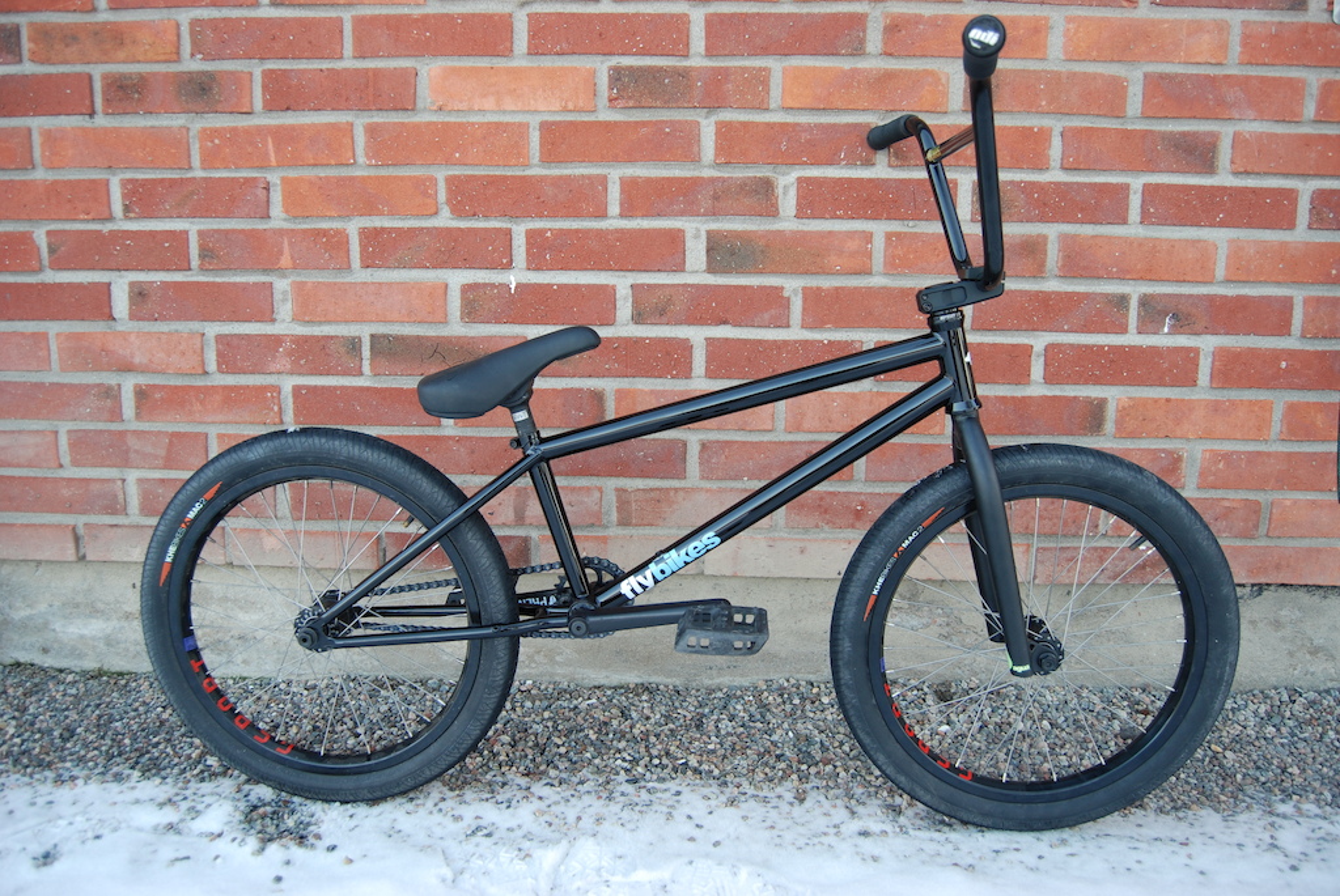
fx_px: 1006
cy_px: 448
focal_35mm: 27
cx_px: 670
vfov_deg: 48.0
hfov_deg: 67.3
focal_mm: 18
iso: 200
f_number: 4.5
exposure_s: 1/80
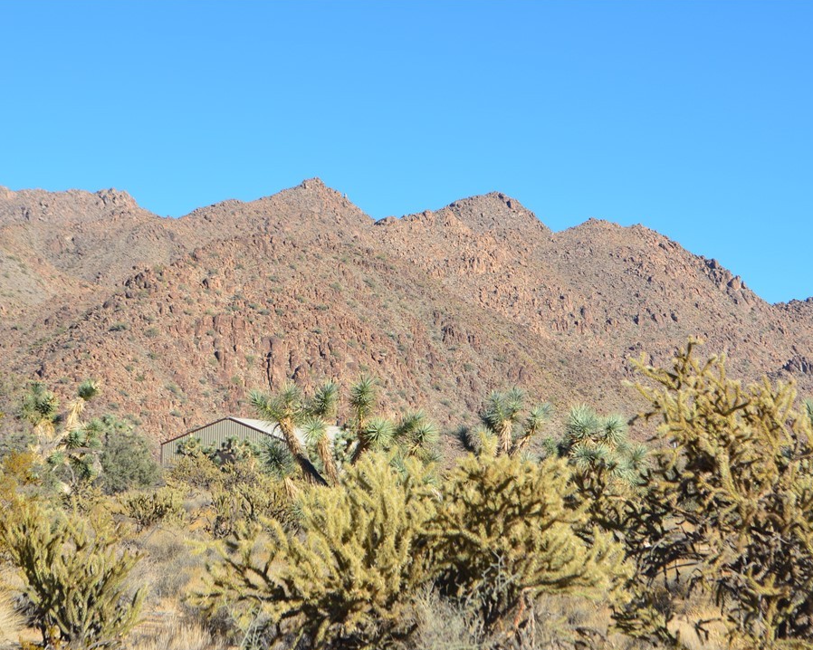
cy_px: 325
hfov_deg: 20.5
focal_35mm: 94
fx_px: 2251
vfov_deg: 16.4
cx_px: 461
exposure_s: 1/320
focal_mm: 55
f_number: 10
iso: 200
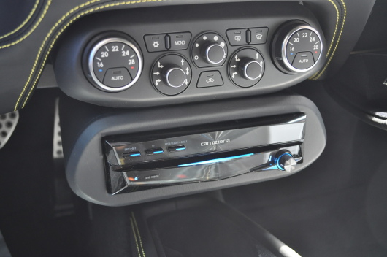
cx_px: 194
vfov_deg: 34.1
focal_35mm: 39
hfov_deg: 49.6
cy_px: 128
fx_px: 419
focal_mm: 26
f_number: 4.2
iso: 800
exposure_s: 1/50
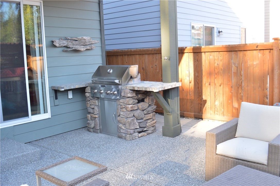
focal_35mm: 36
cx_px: 140
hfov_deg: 53.2
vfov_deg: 36.8
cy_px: 93
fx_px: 280
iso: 100
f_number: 8
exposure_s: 1/13
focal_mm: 24
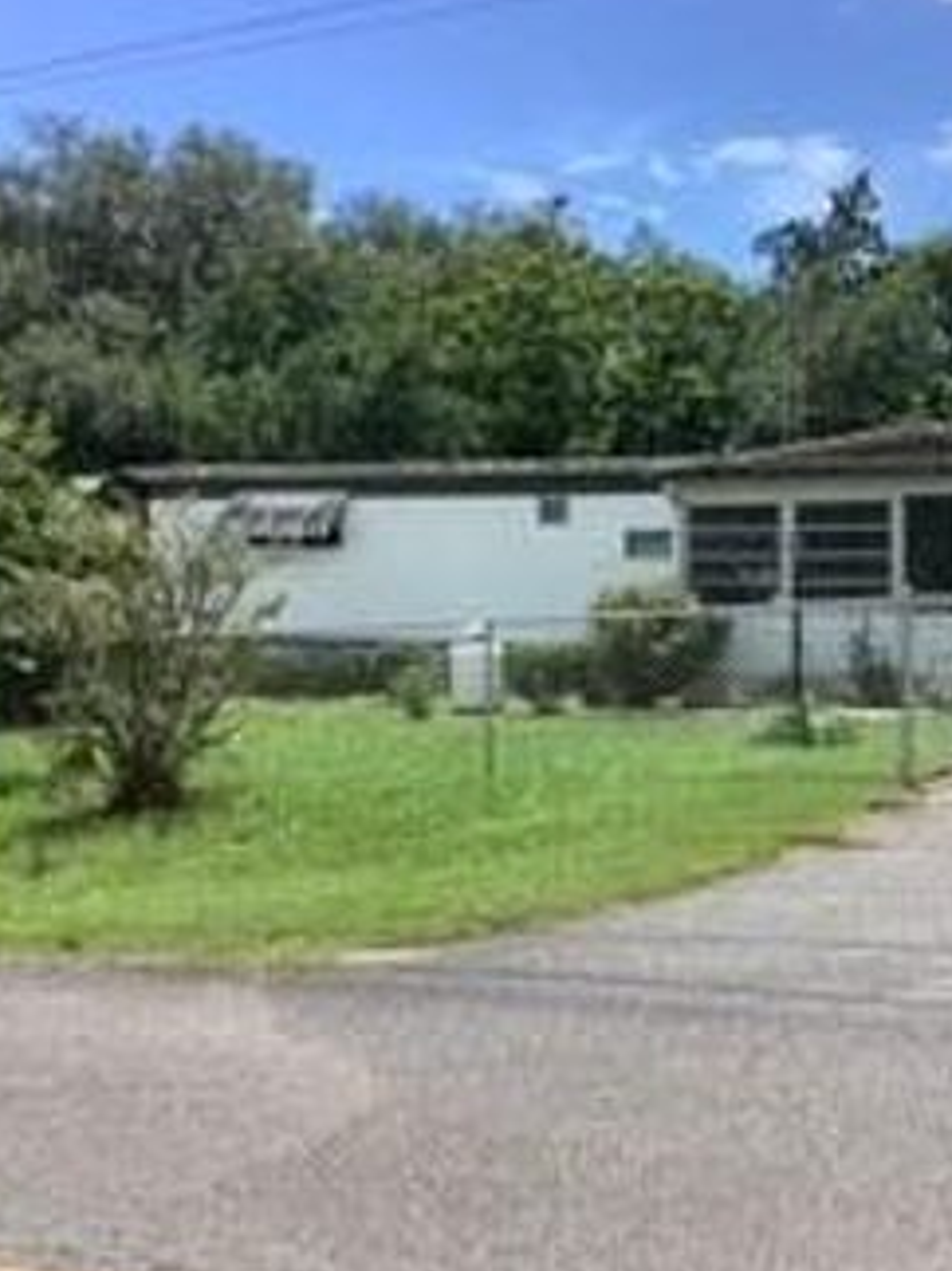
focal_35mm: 48
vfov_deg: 39.7
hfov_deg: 29.9
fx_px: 1761
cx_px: 688
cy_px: 639
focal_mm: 3.3
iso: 25
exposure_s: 1/1335
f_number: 2.4
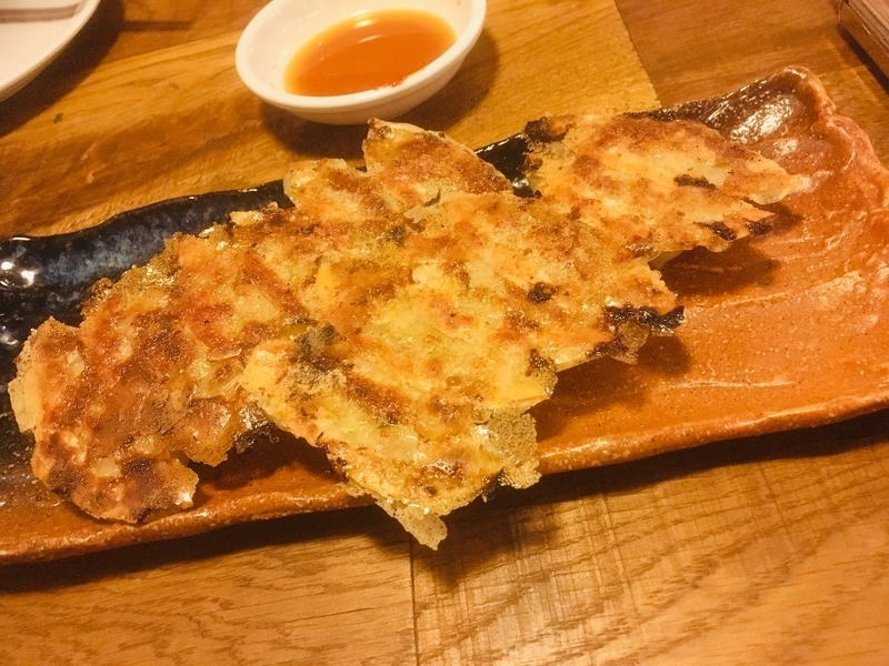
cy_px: 333
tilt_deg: -50.5
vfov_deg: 48.2
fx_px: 745
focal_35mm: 29
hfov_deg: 61.7
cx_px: 444
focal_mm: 4.15
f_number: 2.2
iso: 250
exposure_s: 1/15
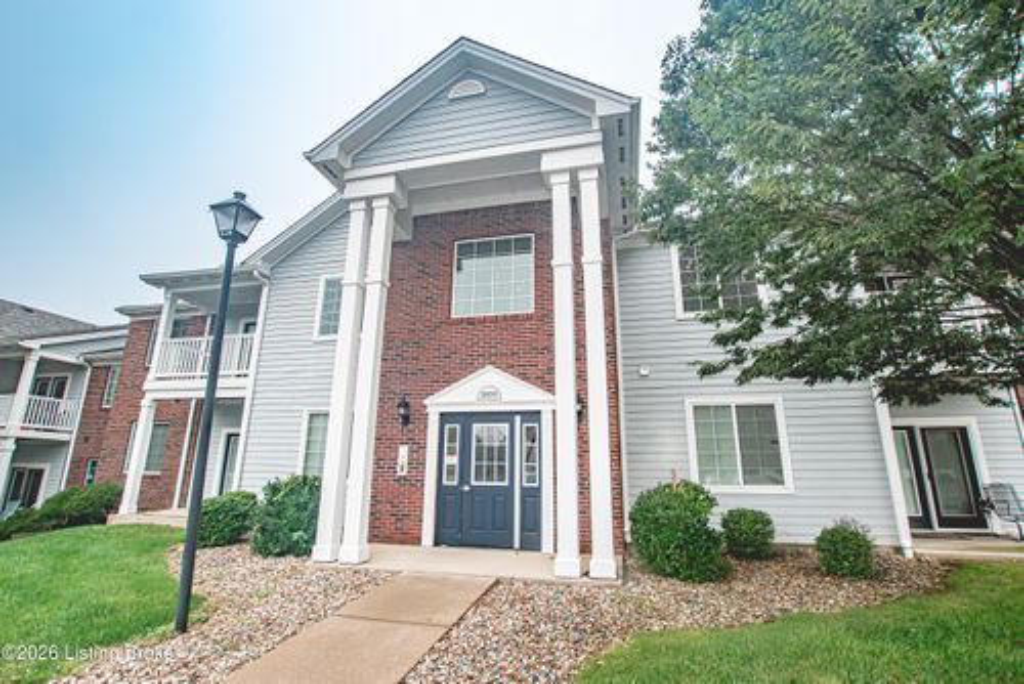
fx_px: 433
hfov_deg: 99.6
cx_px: 512
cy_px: 342
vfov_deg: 76.7
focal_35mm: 15
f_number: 6.3
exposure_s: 1/160
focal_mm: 10
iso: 100
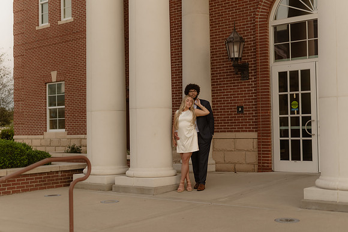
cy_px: 116
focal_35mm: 52
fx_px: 507
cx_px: 174
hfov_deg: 37.9
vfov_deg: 25.8
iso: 250
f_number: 1.4
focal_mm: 50
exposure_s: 1/250
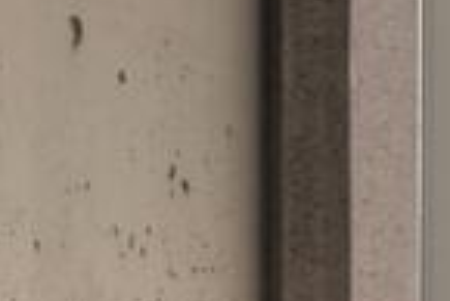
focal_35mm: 352
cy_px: 861
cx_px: 338
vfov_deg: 3.8
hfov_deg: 5.8
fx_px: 4404
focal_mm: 50
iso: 250
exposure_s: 1/1600
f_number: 1.4
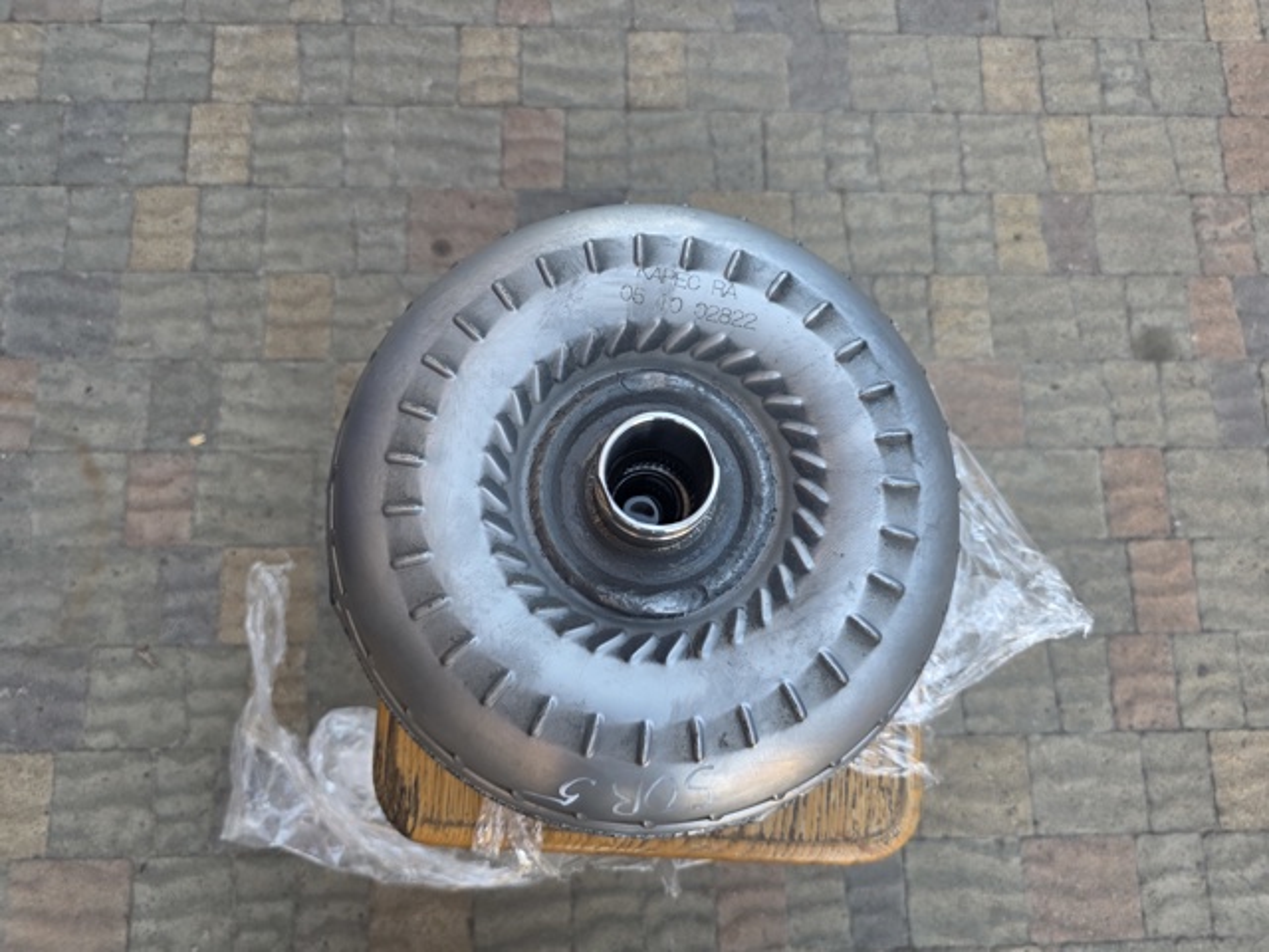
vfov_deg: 58.9
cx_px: 634
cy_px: 476
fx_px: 843
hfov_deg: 73.9
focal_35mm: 23
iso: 80
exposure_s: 1/180
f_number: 1.7
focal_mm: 6.3
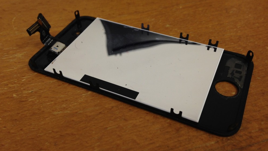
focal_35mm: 37
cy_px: 80
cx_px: 136
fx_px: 263
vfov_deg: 32.0
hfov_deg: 54.0
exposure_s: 1/20
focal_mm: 4.12
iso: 64
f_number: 2.4
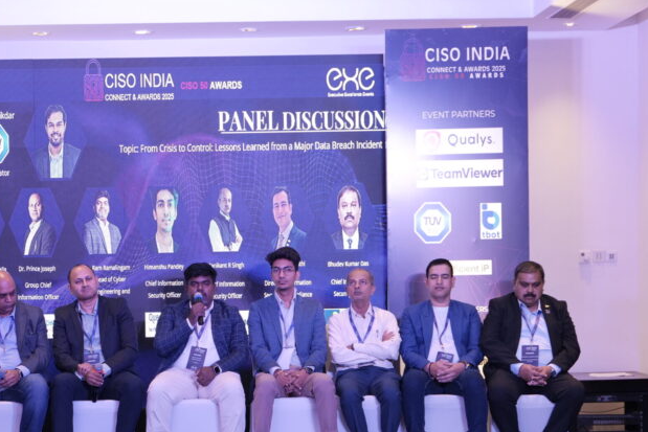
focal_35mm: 81
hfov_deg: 24.8
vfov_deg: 16.8
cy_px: 322
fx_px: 1458
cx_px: 157
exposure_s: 1/100
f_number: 3.2
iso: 1250
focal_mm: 49
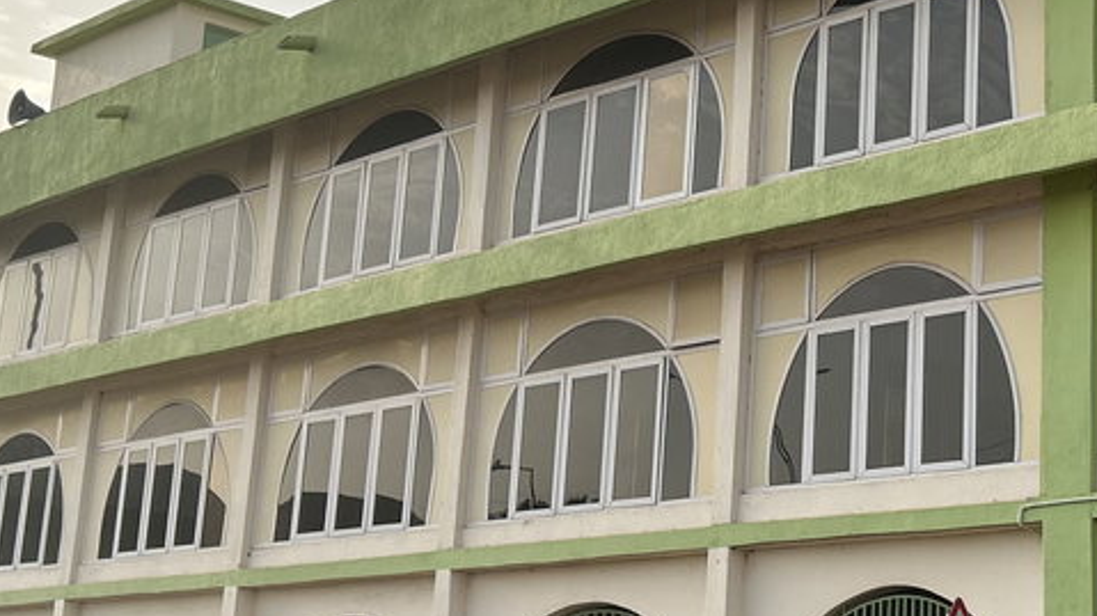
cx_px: 925
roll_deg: -1.3
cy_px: 213
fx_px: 2064
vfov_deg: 16.9
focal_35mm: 71
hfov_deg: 28.9
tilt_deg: +15.0
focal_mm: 5.7
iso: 50
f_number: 1.5
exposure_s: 1/3356
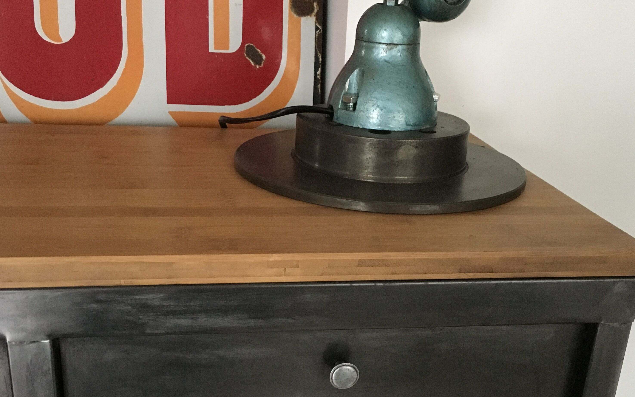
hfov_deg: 47.2
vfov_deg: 30.4
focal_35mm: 42
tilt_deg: -22.1
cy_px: 258
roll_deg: -4.0
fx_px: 727
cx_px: 322
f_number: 2.2
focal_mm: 4.15
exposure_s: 1/17
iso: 250
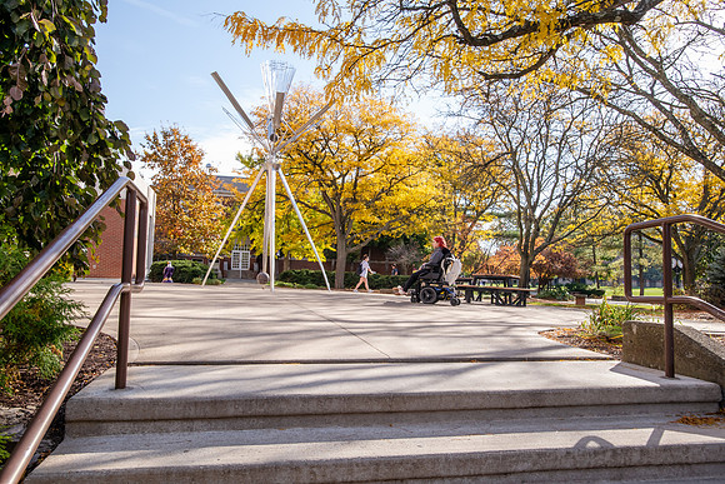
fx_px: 524
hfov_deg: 69.4
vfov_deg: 49.6
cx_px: 362
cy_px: 242
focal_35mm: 26
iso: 320
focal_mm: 26
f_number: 10
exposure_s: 1/200
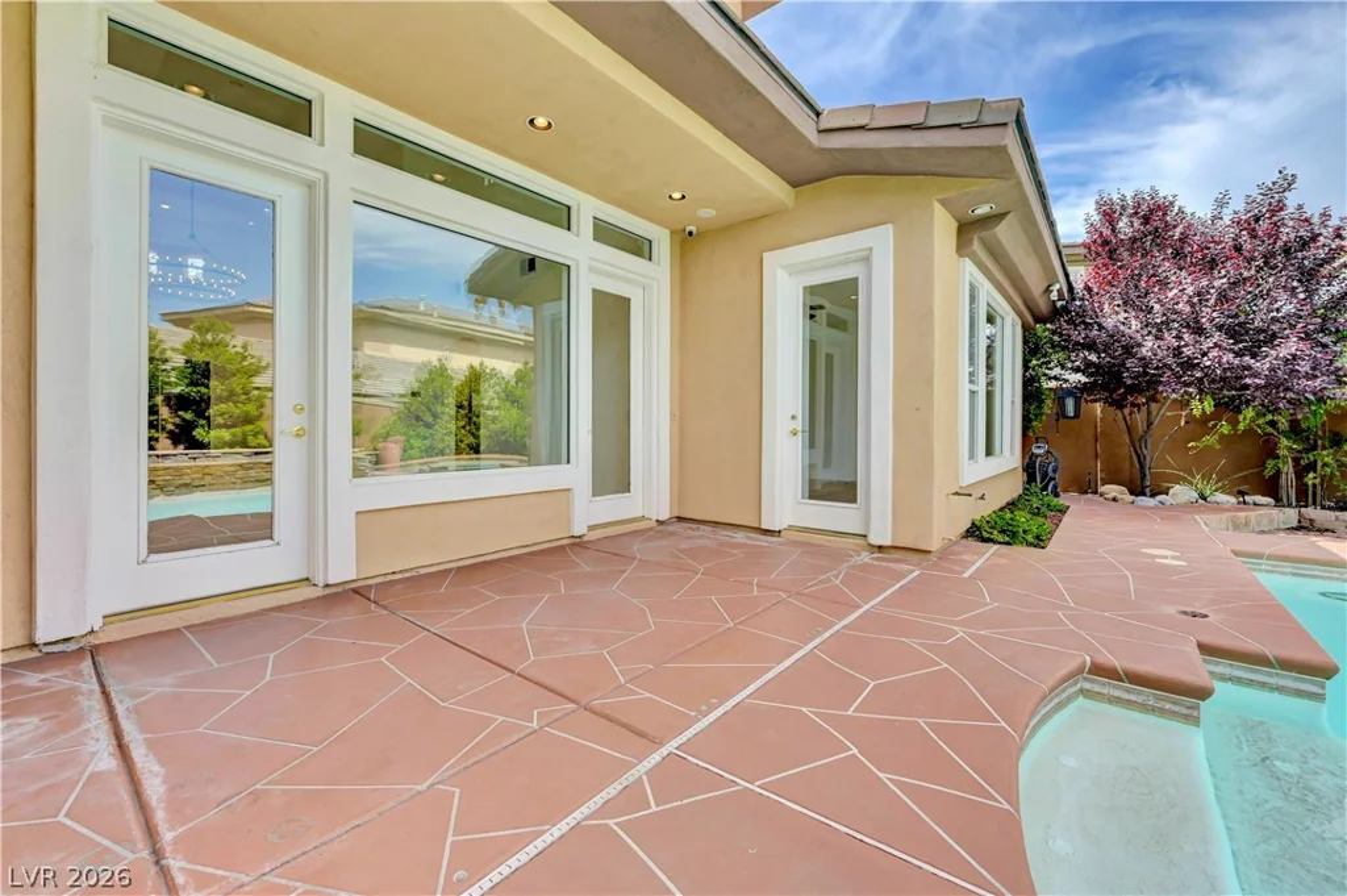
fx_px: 523
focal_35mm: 14
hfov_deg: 104.3
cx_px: 674
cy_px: 448
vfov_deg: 81.1
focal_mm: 14
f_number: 9
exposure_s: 1/500
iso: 400
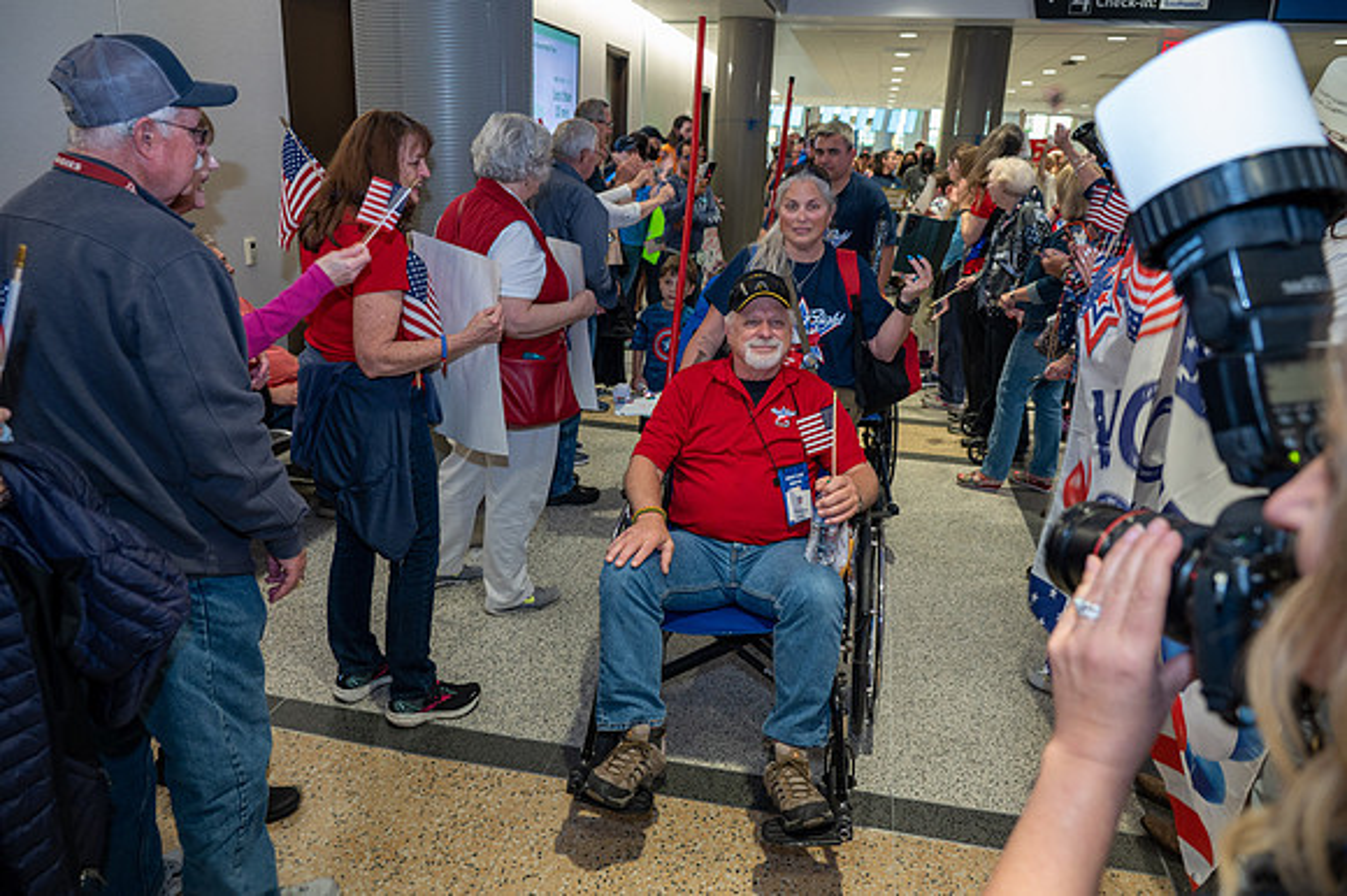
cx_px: 674
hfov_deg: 68.4
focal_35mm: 26
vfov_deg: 48.7
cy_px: 448
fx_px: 991
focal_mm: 26.5
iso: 1100
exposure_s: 1/40
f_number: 4.5
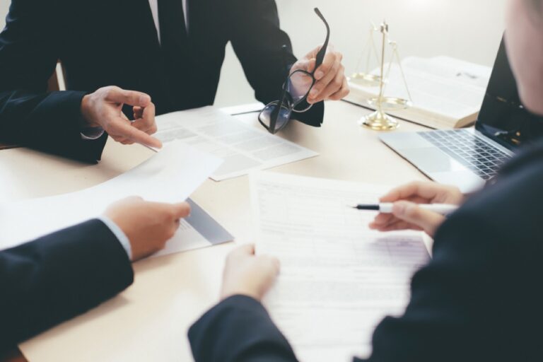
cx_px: 272
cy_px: 181
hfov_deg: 37.5
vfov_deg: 25.5
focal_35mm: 53
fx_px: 799
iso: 250
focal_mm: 35
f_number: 2
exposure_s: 1/125
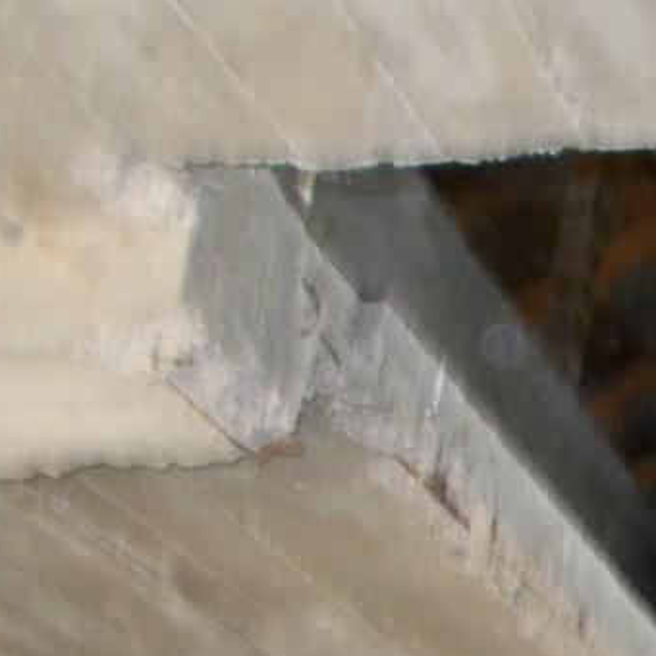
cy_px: 837
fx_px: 1737
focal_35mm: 81
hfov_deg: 18.2
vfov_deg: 19.8
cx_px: 1073
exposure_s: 1/25
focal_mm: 4.6
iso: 200
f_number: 3.2
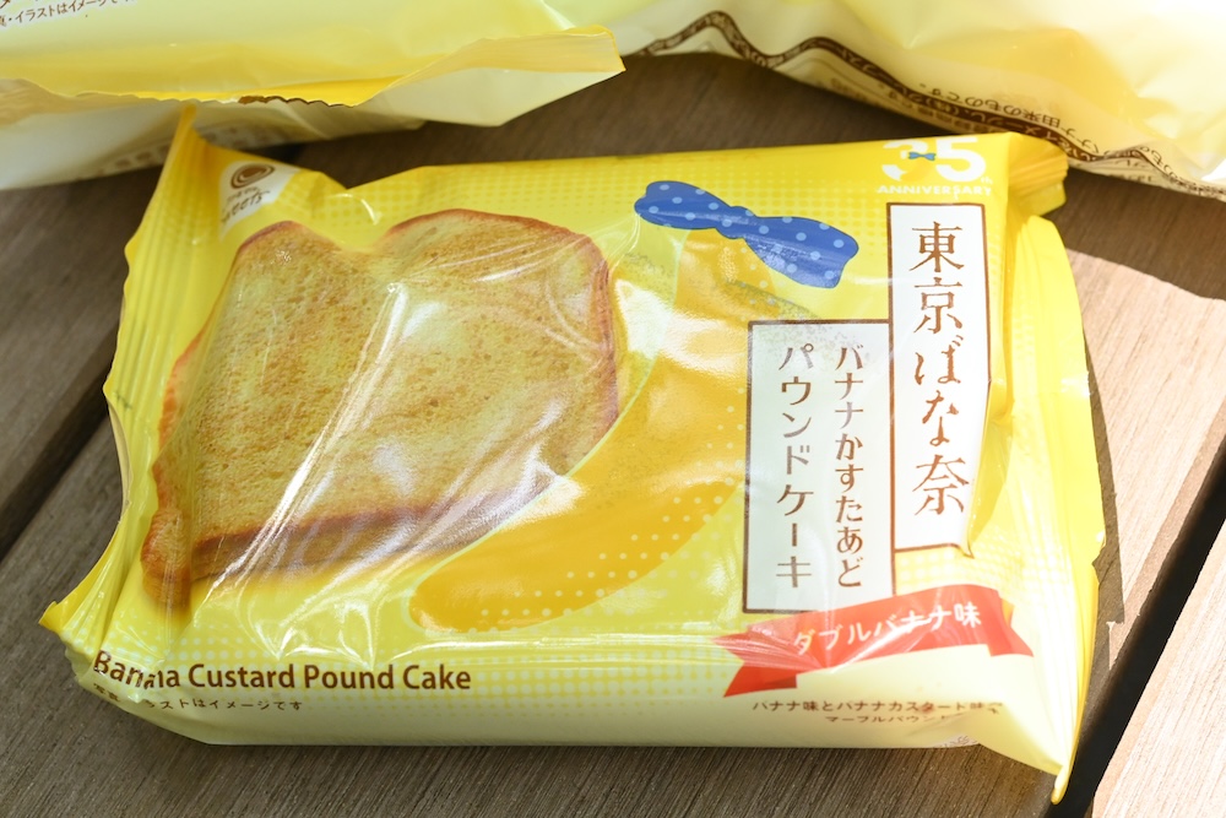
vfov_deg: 22.6
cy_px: 409
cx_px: 613
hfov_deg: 33.4
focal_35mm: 60
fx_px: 2043
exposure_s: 1/200
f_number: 11
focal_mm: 60
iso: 3200
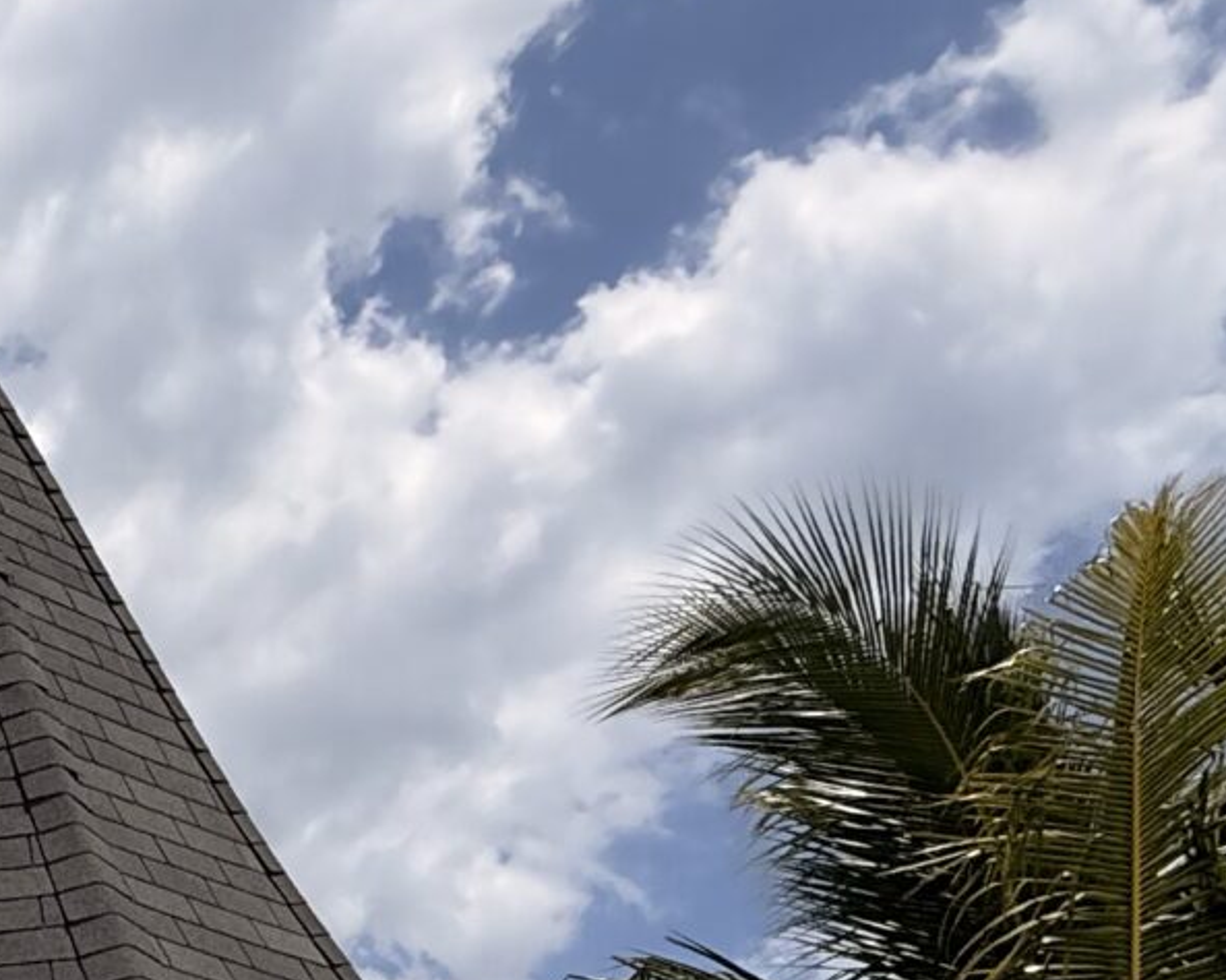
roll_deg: +0.3
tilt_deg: +9.0
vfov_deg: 21.6
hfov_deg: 24.7
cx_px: -610
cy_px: 1468
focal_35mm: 59
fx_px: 2140
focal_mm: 2.22
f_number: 2.2
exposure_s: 1/5155
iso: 64
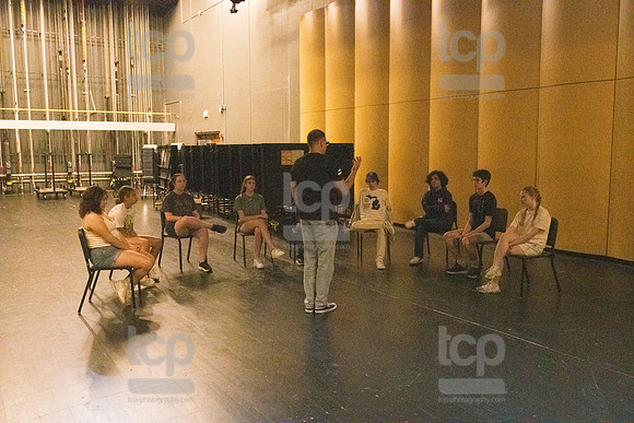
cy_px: 212
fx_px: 564
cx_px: 317
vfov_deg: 41.1
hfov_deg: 58.7
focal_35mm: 32
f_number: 5.6
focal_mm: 32
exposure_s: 1/400
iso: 25600
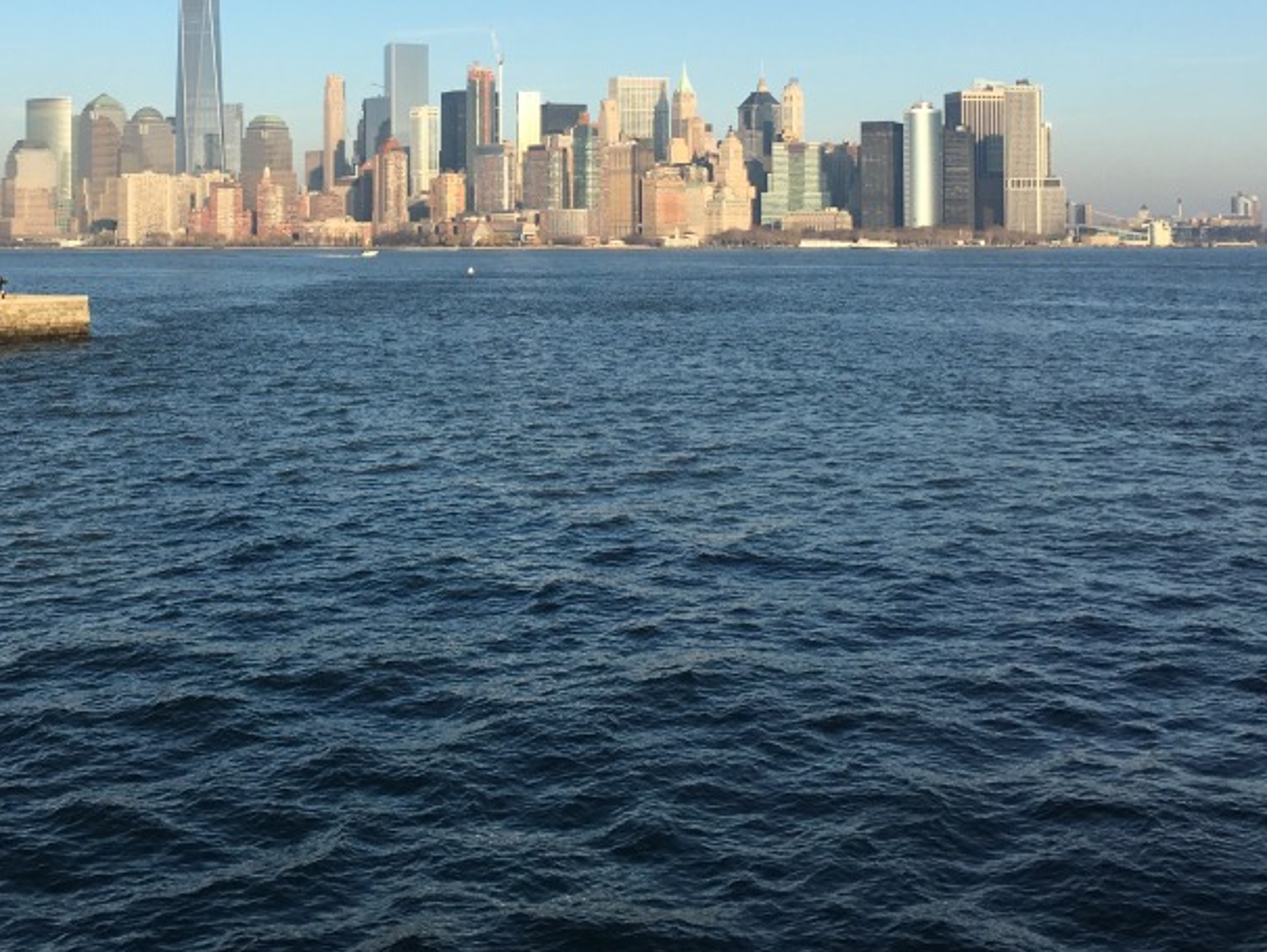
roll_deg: +0.4
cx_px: 447
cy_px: 201
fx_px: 1794
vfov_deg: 29.1
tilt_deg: +2.6
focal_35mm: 49
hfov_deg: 38.6
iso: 25
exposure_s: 1/1131
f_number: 2.2
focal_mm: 4.15
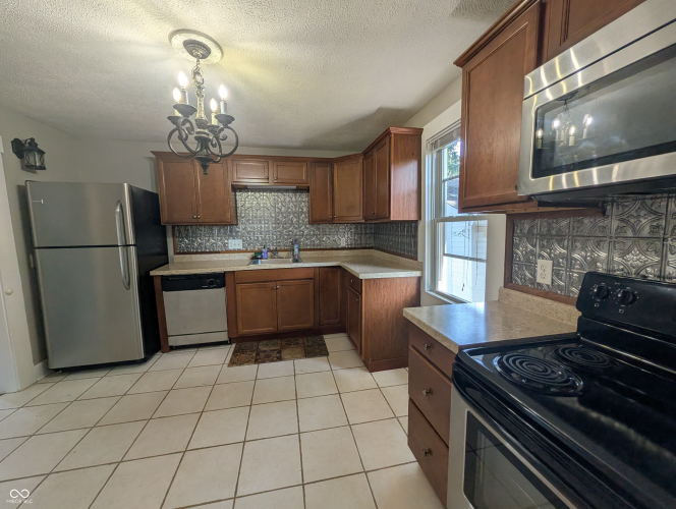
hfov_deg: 110.5
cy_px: 254
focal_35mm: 12
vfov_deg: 94.6
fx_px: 235
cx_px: 338
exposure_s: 1/120
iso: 69
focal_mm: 2.02
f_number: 1.7
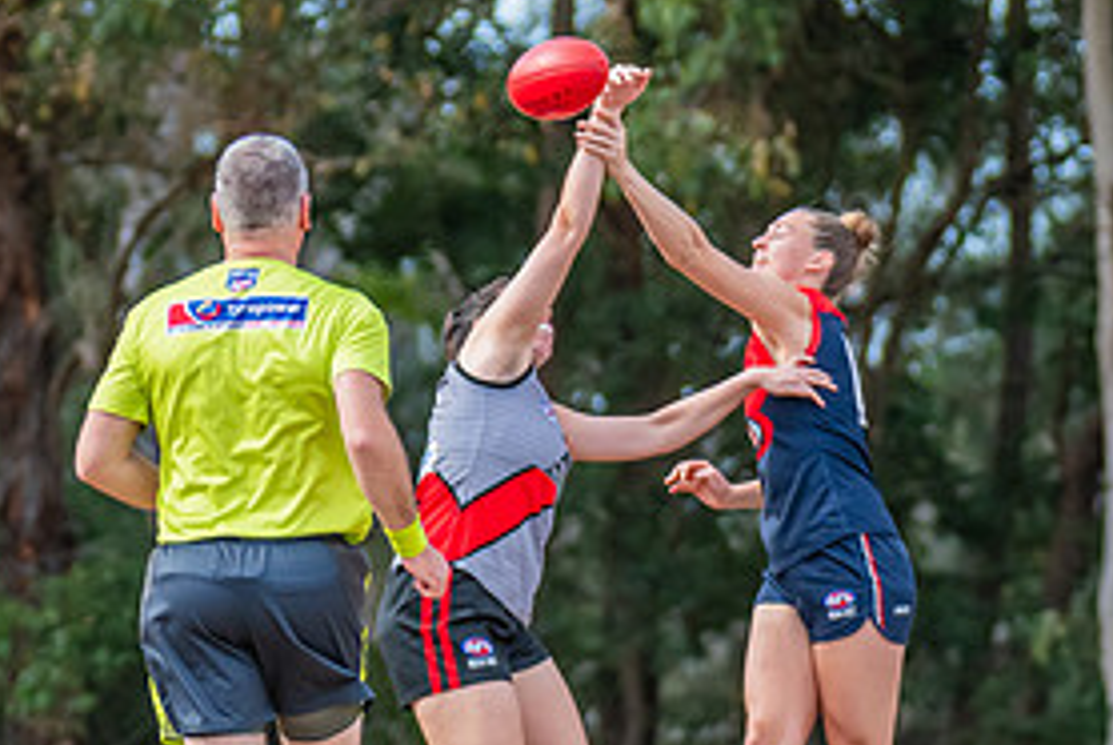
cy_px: 271
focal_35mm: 806
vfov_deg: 1.7
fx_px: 24944
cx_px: 479
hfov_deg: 2.6
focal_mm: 300
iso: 1000
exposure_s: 1/1600
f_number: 5.6
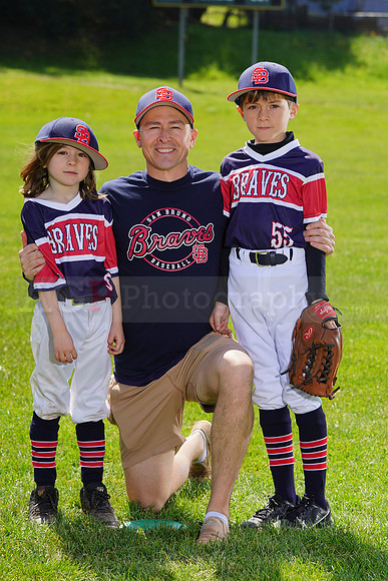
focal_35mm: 121
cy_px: 290
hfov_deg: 11.3
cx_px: 194
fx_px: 1955
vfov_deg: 16.9
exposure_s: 1/250
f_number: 8
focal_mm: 121
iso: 100
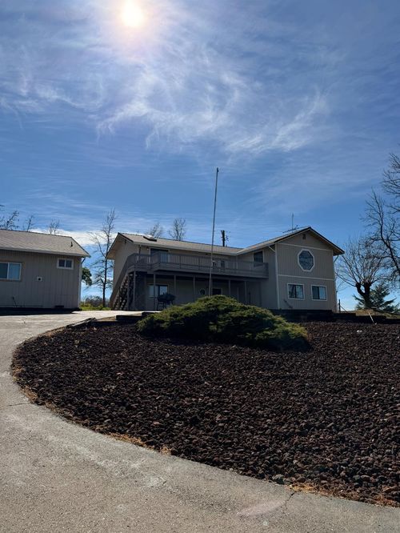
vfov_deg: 71.6
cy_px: 266
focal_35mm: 24
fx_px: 370
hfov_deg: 56.8
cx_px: 200
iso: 80
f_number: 1.78
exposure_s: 1/7353
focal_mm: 6.76
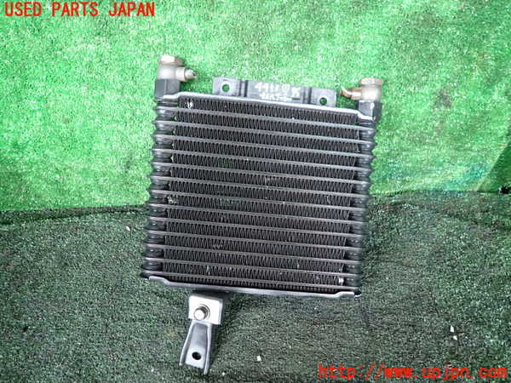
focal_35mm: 25
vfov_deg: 54.9
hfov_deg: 69.4
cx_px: 256
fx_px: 369
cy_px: 192
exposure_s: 1/30
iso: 500
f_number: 2
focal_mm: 4.5
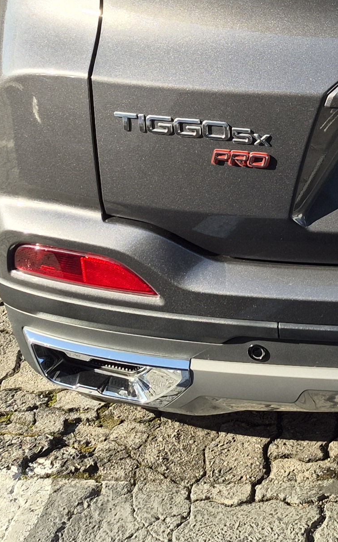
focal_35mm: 81
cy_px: -19
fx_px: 1194
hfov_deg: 14.8
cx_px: 528
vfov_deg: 24.2
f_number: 1.8
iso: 25
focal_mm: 5.4
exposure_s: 1/758
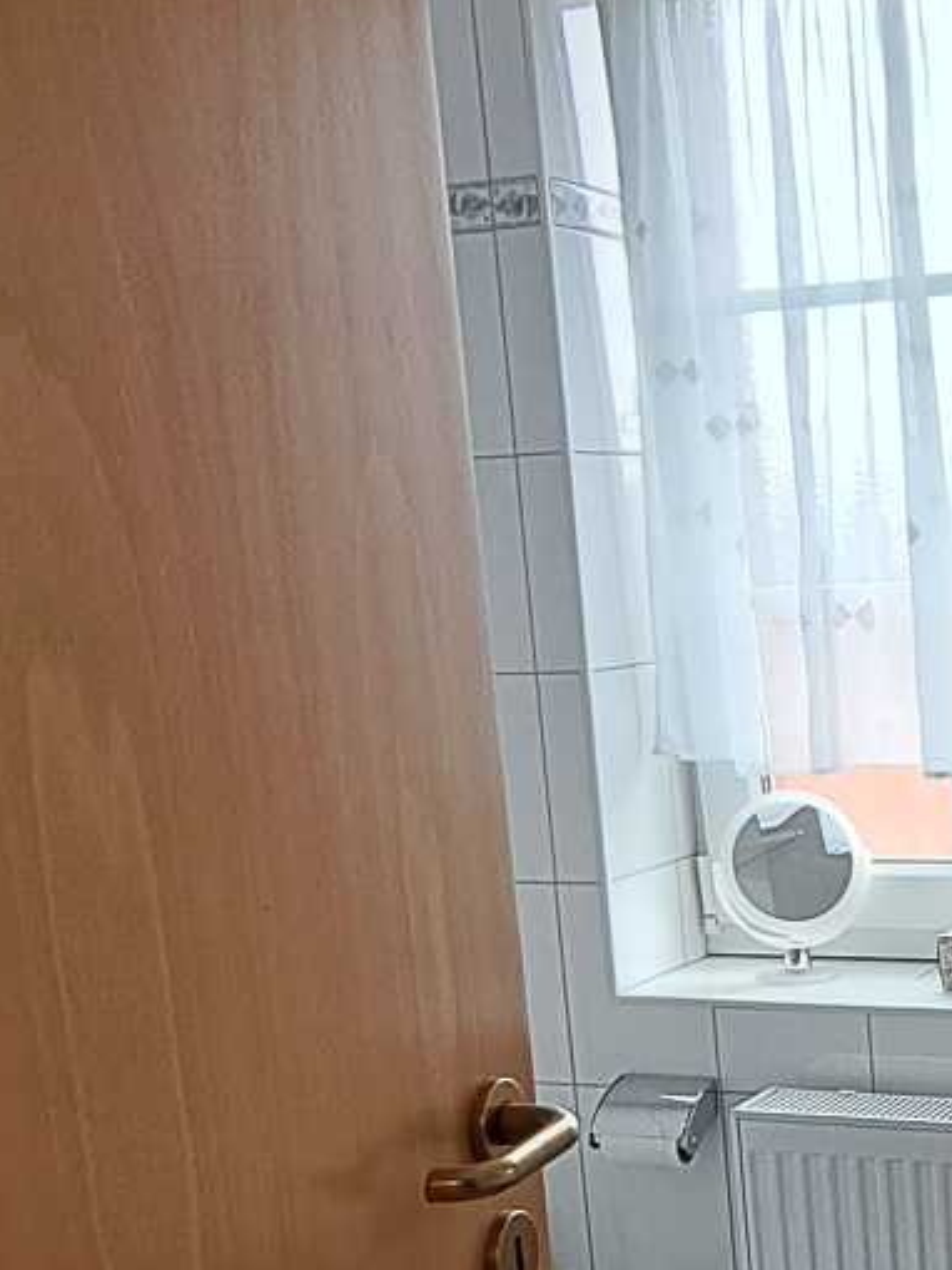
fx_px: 1872
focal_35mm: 51
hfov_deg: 26.6
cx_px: 1009
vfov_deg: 36.8
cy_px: 914
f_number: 2.2
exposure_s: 1/50
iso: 64
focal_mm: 1.74
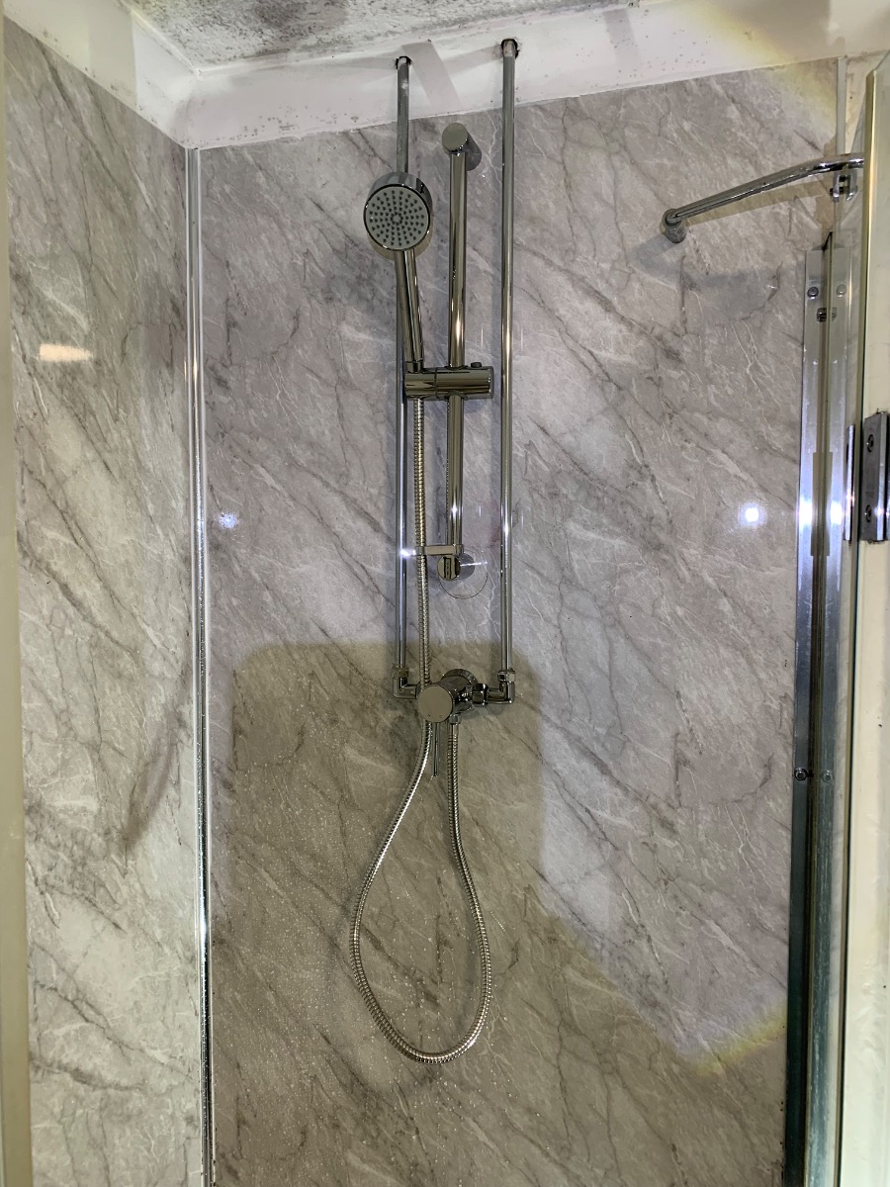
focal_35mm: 26
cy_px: 594
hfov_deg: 53.1
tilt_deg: -4.9
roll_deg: +0.0
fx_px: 891
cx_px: 445
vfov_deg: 67.3
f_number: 1.8
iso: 50
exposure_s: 1/49
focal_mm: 4.25
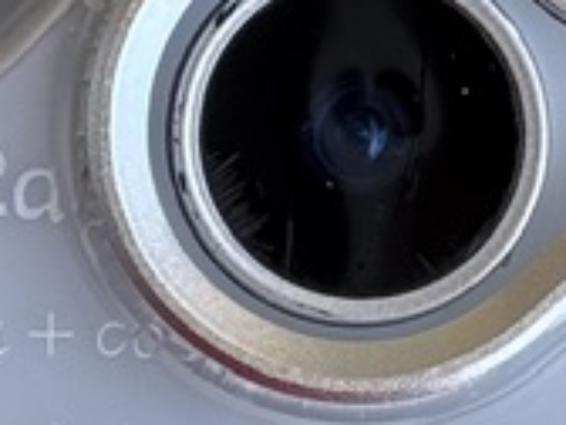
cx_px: 320
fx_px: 5984
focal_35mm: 366
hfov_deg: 5.4
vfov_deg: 4.1
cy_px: 212
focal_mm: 6.76
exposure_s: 1/534
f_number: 1.78
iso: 80
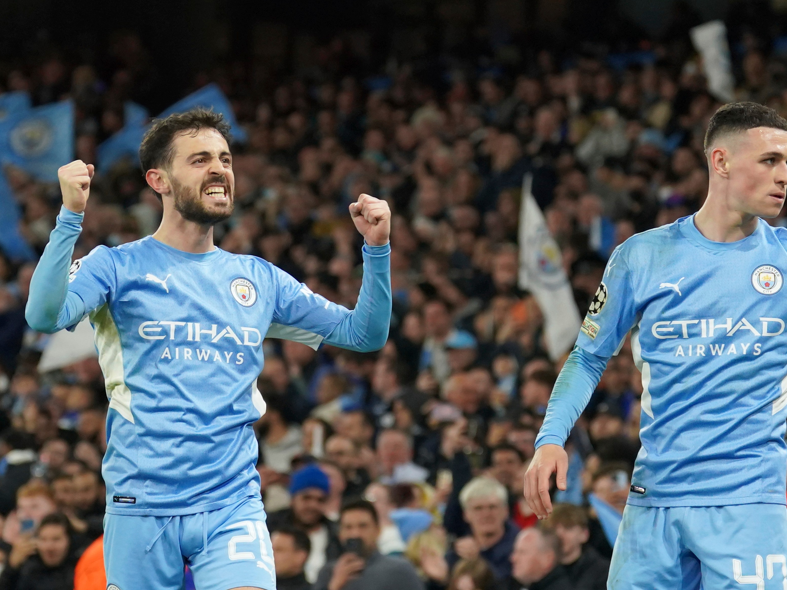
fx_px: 2364
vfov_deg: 14.2
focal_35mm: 104
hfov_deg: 18.9
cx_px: 408
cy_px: 295
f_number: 2.8
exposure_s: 1/1600
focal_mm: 96
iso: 2500
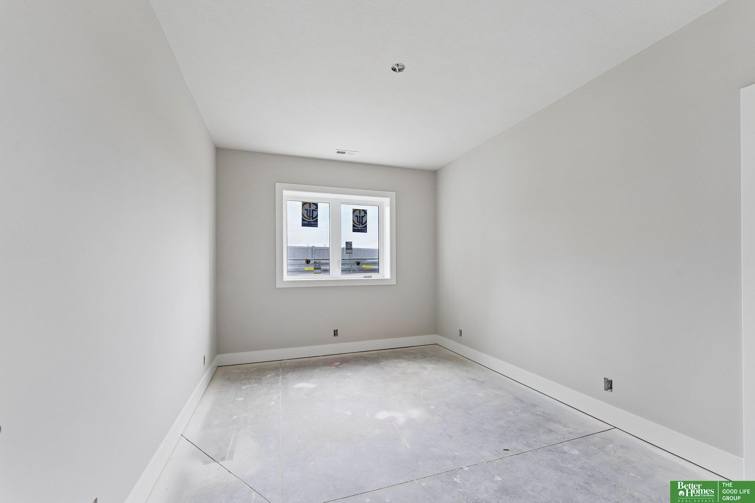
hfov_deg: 104.3
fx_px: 294
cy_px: 252
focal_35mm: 14
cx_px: 378
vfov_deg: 81.2
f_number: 6.3
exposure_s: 1/20
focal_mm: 14
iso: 500
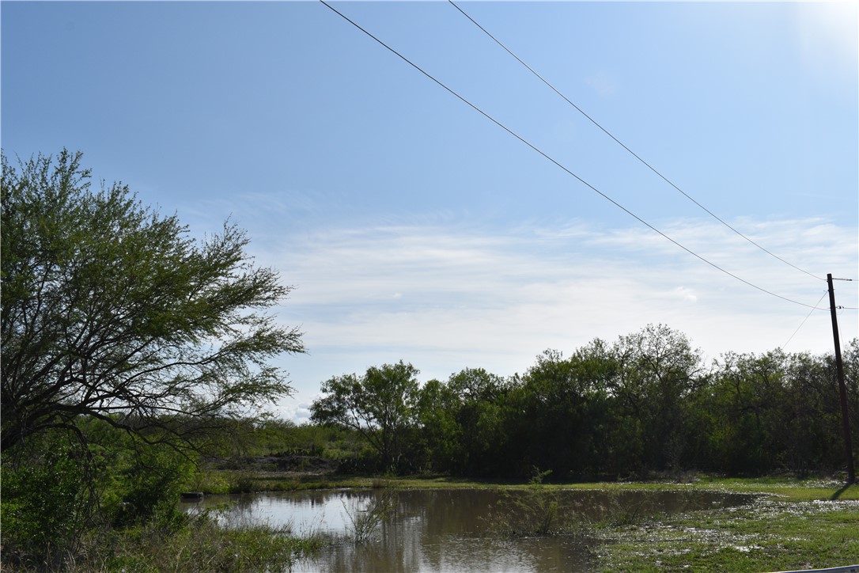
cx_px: 430
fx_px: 787
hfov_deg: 57.2
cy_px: 286
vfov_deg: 40.0
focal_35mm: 33
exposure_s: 1/640
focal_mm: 22
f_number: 13
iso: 200
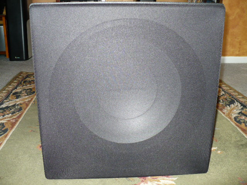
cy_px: 92
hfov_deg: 50.1
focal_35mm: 37
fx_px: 264
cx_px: 124
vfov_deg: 38.7
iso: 200
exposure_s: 1/30
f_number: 2.8
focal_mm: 6.1
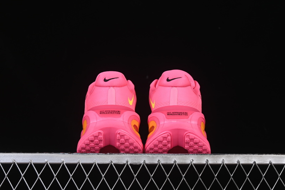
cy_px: 95
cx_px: 142
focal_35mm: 75
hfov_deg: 27.0
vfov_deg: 18.2
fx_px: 594
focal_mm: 50
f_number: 8
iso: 160
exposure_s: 1/80
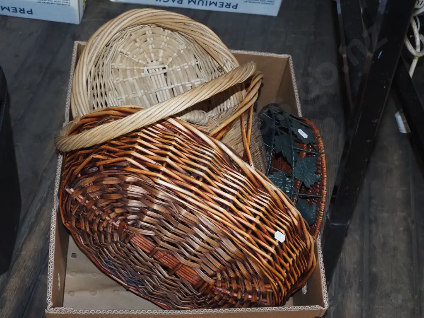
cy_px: 159
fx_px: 637
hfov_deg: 36.8
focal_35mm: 52
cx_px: 212
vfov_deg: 28.0
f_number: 5.6
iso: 2500
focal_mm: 26
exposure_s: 1/60
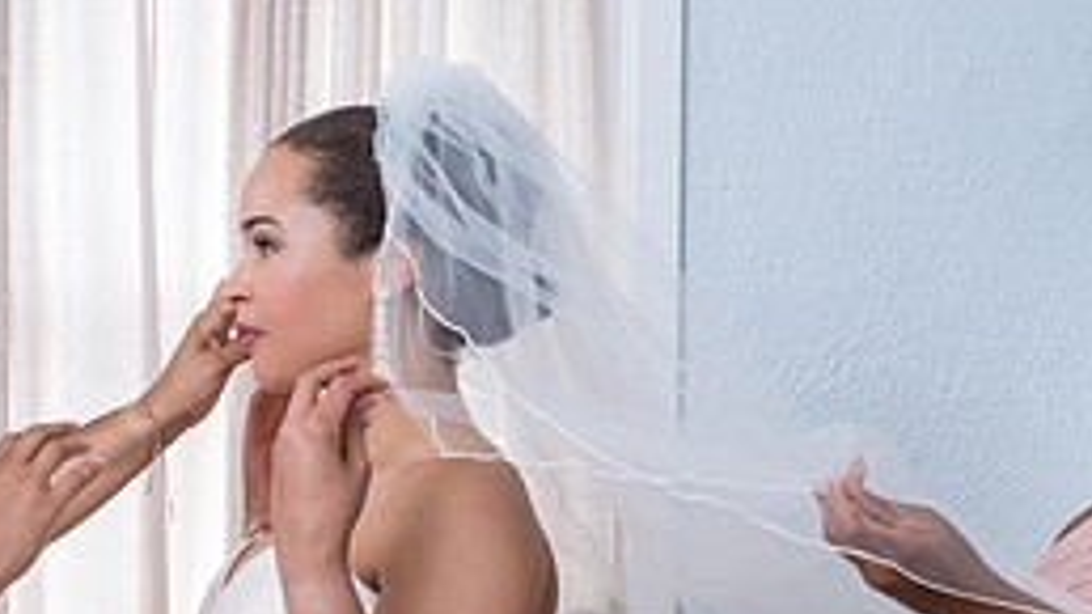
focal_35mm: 122
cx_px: 444
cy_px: 635
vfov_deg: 9.8
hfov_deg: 17.6
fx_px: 3532
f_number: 6.3
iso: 1250
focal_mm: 48
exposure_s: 1/160
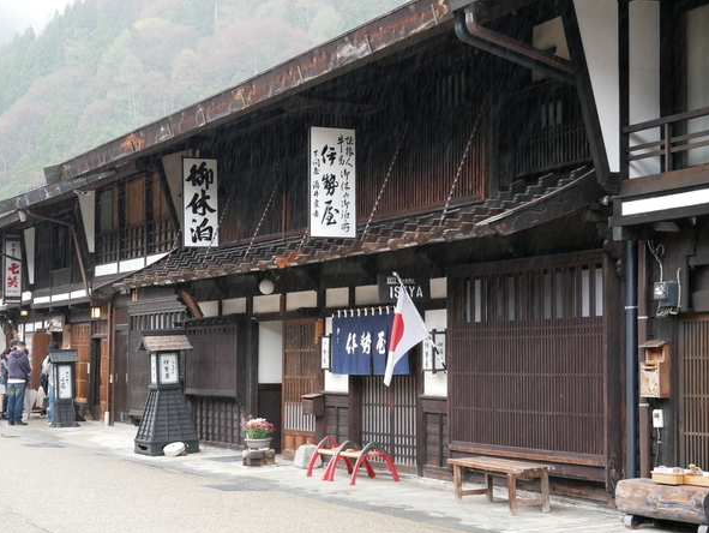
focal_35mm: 67
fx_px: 1373
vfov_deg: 22.0
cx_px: 352
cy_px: 270
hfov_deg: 29.0
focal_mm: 33
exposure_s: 1/80
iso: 640
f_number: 5.1
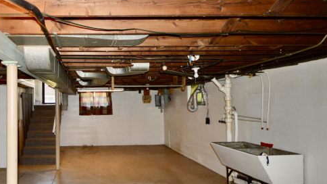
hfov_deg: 66.2
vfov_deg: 43.0
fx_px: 232
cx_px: 84
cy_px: 105
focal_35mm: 27
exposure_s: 1/80
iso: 400
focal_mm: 11
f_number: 4
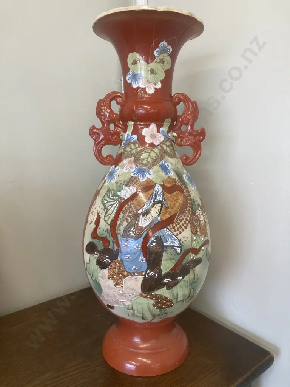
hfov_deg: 49.7
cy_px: 194
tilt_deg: -8.6
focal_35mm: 28
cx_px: 145
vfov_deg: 63.4
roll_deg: -2.0
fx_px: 313
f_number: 1.8
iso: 64
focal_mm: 3.99
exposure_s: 1/100
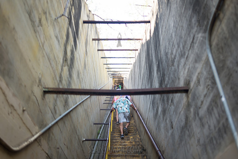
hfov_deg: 53.7
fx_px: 235
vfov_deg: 37.3
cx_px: 119
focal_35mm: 36
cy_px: 80
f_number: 2.8
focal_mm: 35
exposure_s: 1/80
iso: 200
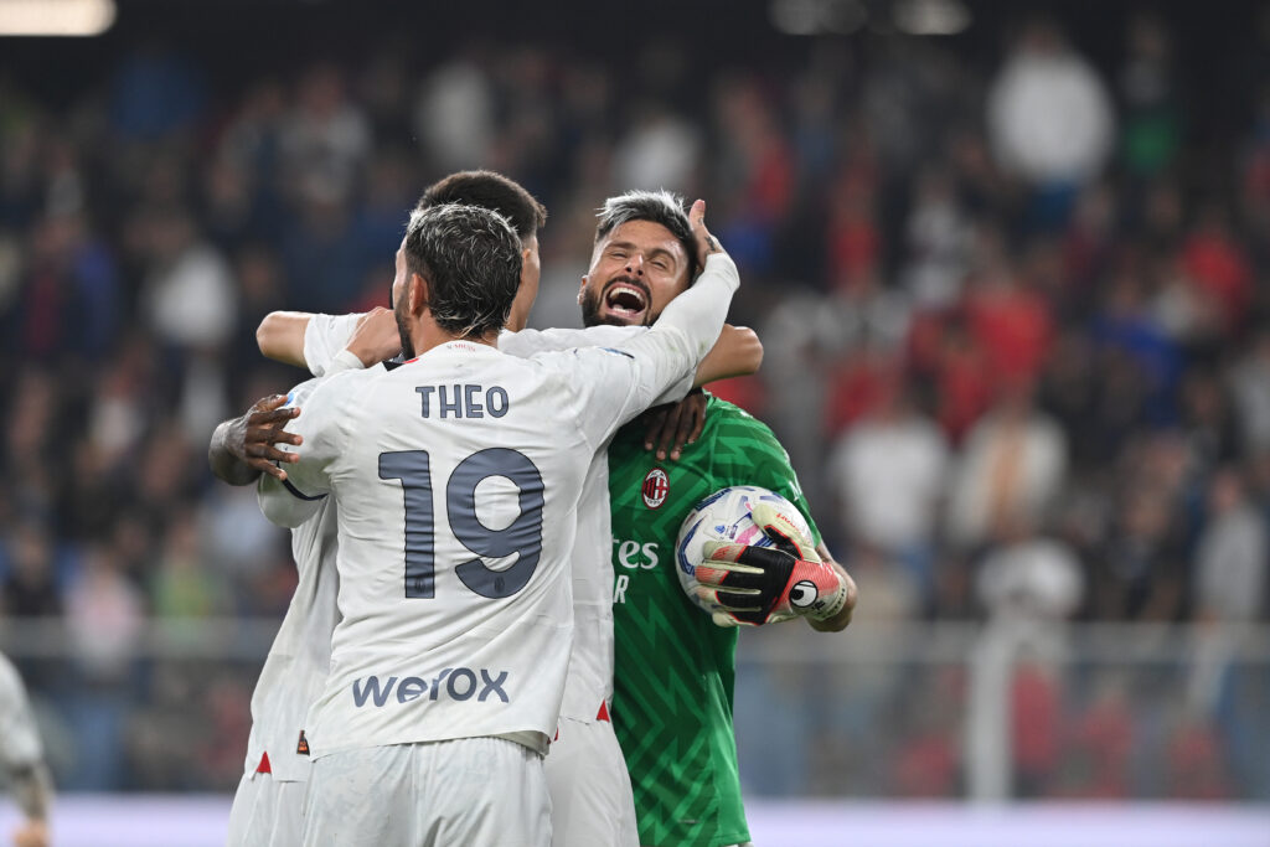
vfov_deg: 3.4
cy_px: 424
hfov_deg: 5.2
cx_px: 635
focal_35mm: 400
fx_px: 14112
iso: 3200
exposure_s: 1/1600
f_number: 4
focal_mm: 400
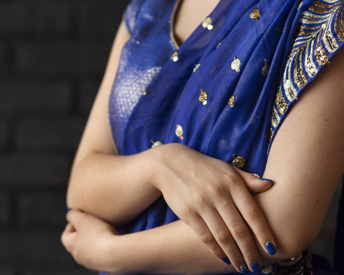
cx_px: 176
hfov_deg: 14.0
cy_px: 170
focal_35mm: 138
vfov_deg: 11.2
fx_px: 1405
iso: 320
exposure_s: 1/200
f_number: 2.8
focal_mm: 85
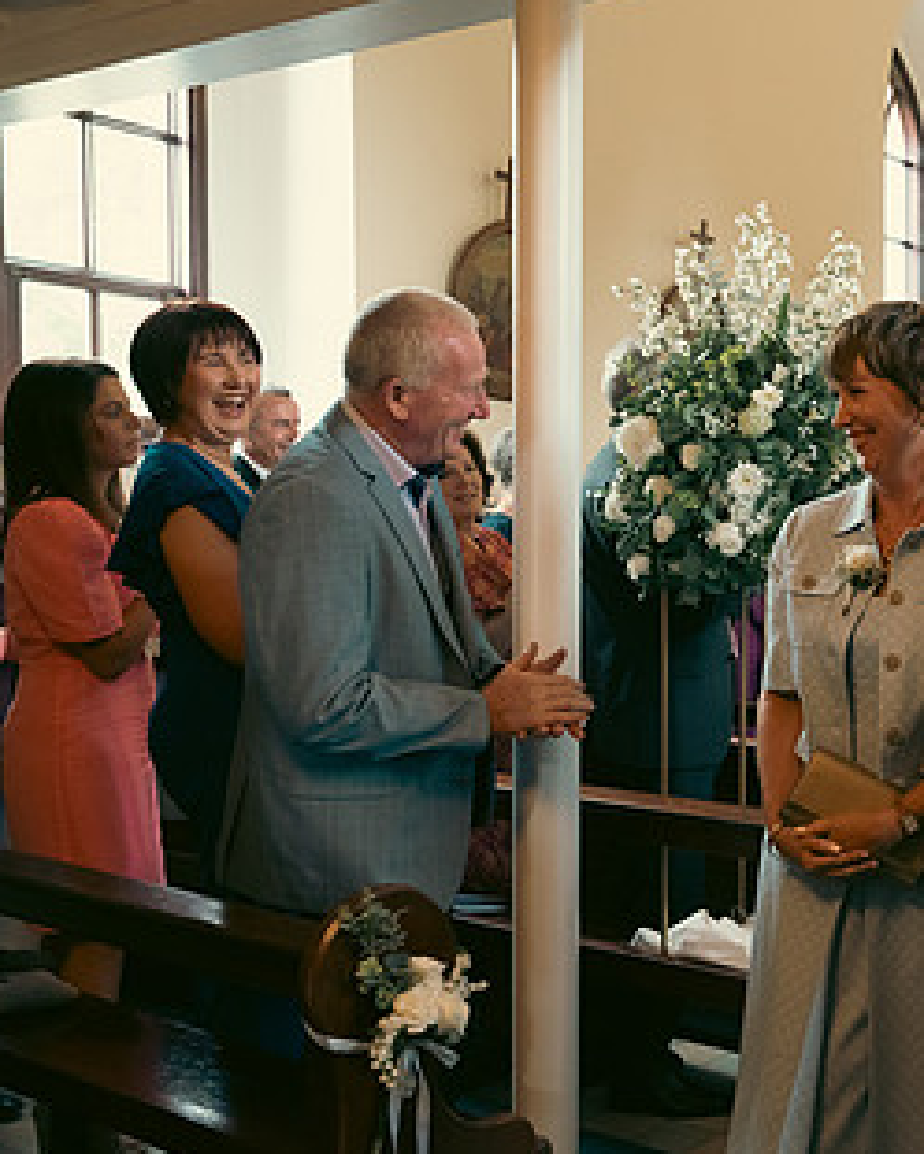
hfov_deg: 32.8
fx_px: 1435
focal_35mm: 42
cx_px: 920
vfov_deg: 43.8
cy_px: 618
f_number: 3.5
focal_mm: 24
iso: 4000
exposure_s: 1/200
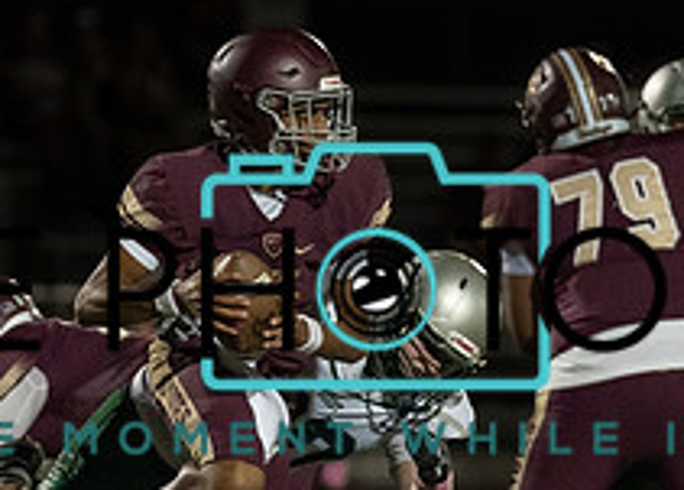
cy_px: 334
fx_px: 15784
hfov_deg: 2.5
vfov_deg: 1.8
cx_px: 260
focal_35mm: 812
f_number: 2.8
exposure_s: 1/1000
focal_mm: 200
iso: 1600
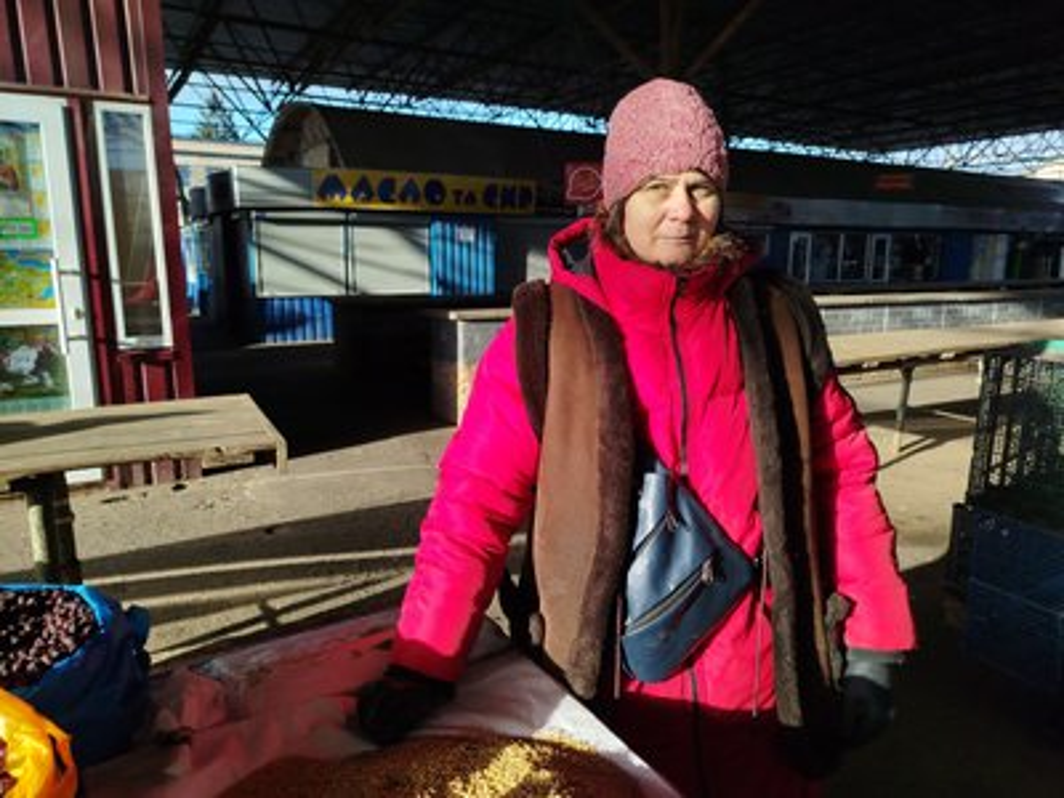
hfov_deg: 71.6
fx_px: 738
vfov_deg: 56.8
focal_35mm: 24
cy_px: 399
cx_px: 532
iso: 50
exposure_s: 1/401
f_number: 1.7
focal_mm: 5.31
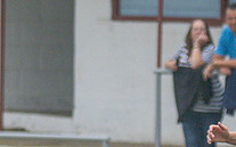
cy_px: 226
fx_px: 11510
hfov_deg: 1.2
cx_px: 91
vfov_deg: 0.7
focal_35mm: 1791
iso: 320
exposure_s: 1/1000
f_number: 4
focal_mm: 180
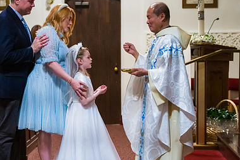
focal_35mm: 92
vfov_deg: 14.9
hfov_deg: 22.0
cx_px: 72
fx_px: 613
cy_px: 76
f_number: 3.2
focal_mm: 60
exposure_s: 1/400
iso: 6400
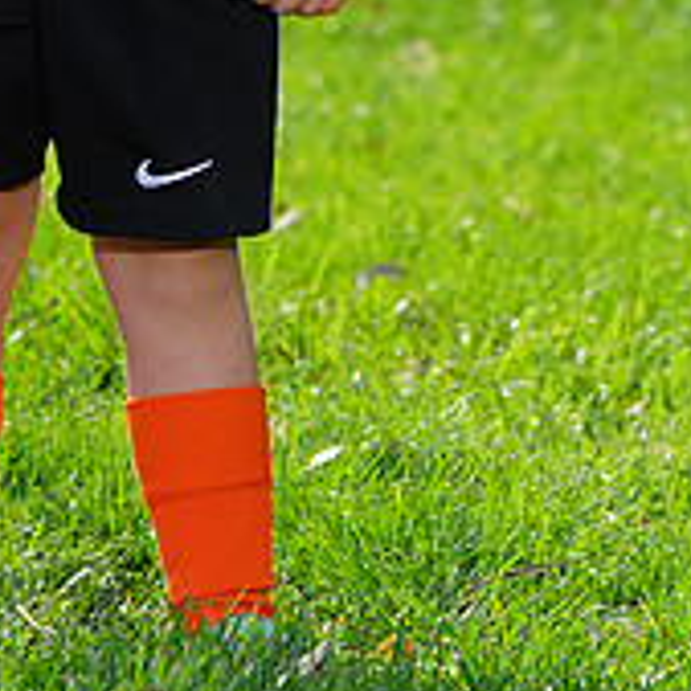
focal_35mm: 618
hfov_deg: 2.8
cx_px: 0
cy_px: -356
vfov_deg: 2.8
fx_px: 13957
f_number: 8
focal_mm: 212
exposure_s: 1/200
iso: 125
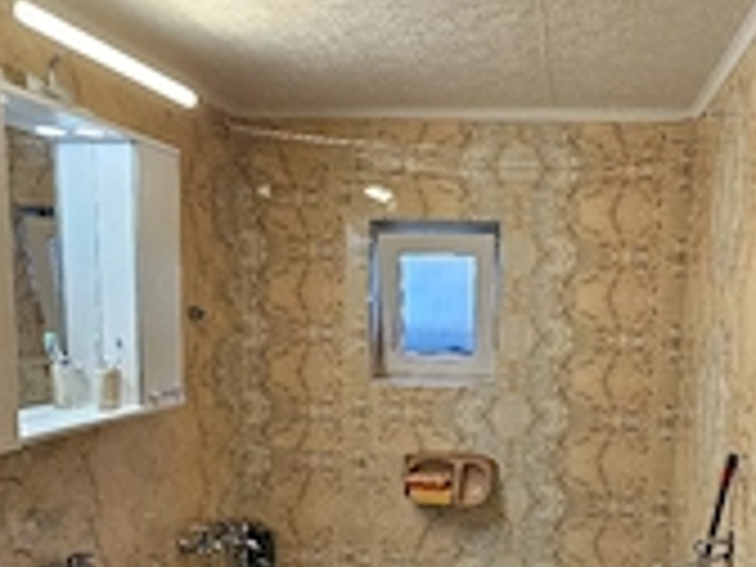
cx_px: 486
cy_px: 423
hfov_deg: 57.4
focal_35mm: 31
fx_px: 677
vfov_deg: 44.0
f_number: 2.2
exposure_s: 1/50.3
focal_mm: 2.2
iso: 100
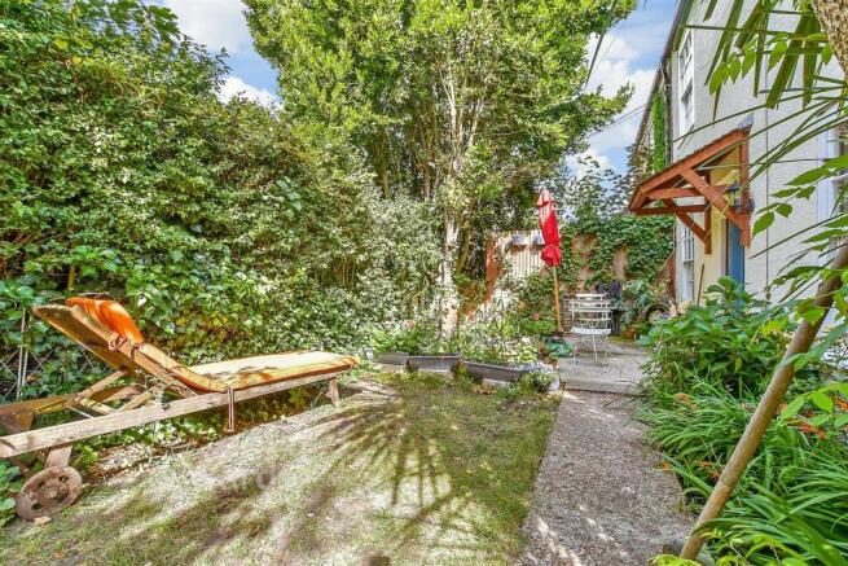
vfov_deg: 51.3
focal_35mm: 25
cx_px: 424
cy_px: 283
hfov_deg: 71.5
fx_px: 589
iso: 160
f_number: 8
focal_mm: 17
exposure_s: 1/60
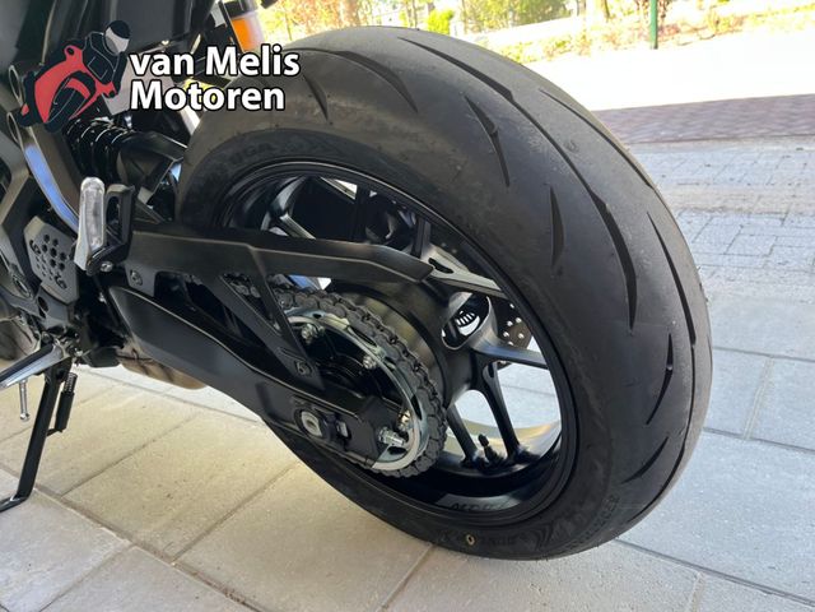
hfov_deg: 67.3
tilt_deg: -22.0
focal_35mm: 26
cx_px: 408
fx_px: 612
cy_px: 306
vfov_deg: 53.1
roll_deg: +9.1
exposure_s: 1/122
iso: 80
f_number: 1.6
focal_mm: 5.1
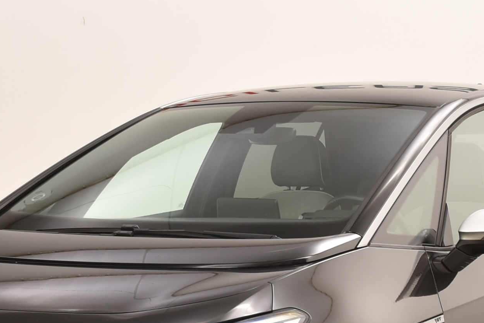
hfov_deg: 15.7
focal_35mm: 130
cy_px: 227
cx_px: 329
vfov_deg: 10.5
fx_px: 1748
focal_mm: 24
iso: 100
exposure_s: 1/200
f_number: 7.1
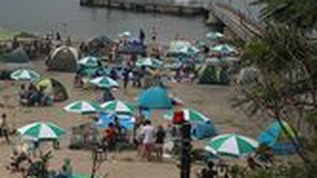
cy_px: 10
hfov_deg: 25.1
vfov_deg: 16.0
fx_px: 621
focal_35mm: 74
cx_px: -85
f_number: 5.6
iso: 100
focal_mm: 16
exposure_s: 1/500
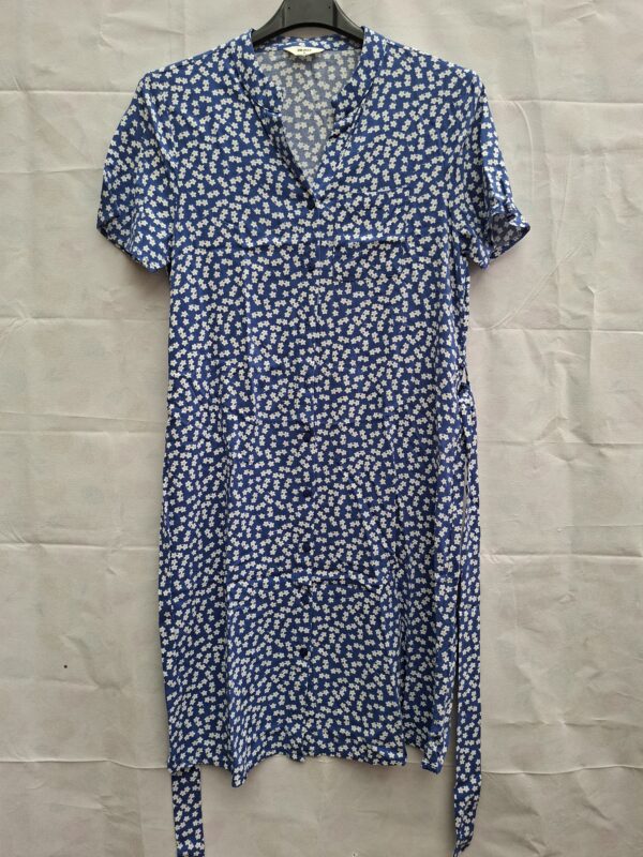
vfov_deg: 73.9
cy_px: 428
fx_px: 570
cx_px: 322
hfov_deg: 58.9
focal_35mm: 23
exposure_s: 1/120
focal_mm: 5.54
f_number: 1.8
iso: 50
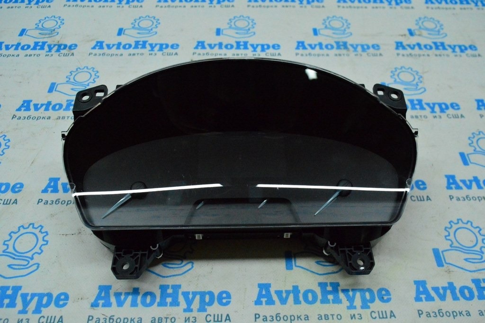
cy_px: 162
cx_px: 242
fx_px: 424
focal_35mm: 32
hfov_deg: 59.5
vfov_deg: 41.6
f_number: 6.3
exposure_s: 1/800
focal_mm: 21
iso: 6400
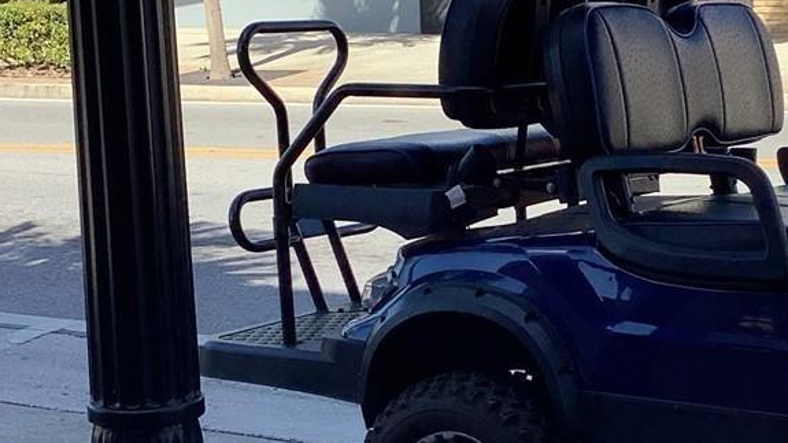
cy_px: 262
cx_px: 584
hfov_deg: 22.5
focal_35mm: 94
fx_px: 1963
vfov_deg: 12.9
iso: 25
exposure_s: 1/433
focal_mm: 3.3
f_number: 2.4
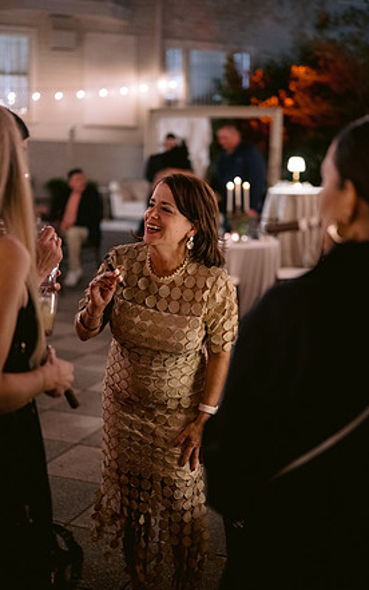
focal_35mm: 52
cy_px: 293
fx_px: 836
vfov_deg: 38.9
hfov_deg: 24.9
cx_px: 194
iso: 2000
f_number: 1.8
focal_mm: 50
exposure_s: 1/60
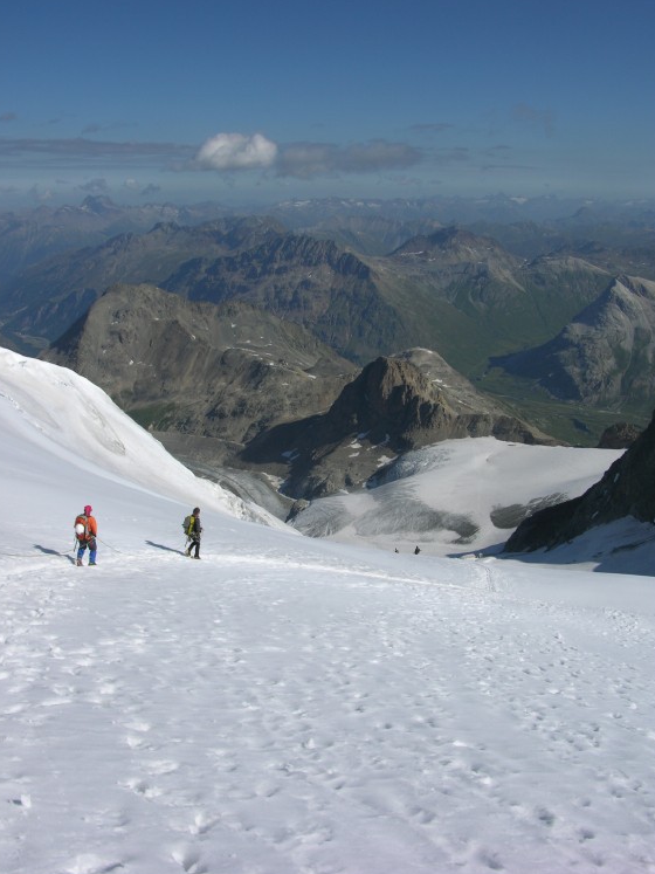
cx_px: 326
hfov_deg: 39.6
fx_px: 909
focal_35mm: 36
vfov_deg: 51.4
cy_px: 438
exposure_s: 1/344
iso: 50
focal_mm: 8.9
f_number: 8
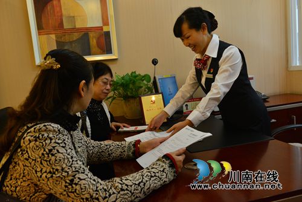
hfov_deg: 63.6
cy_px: 101
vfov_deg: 45.0
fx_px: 243
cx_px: 151
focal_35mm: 29
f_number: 5.6
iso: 1600
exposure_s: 1/60
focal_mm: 29
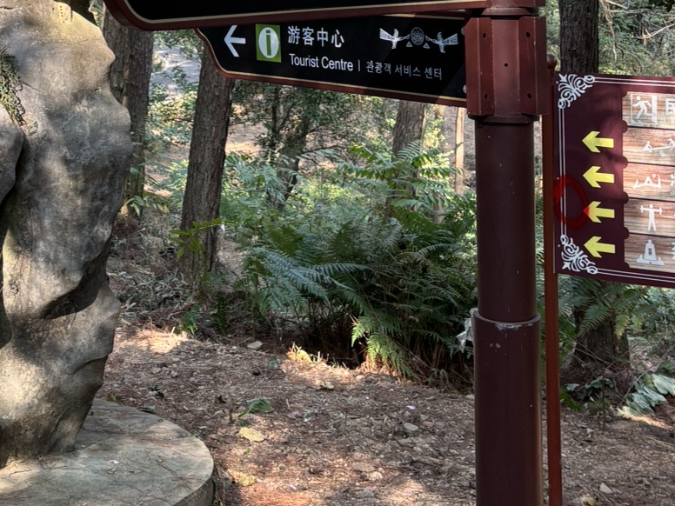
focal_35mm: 67
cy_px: -83
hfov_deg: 28.7
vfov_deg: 20.6
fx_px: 1306
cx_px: 208
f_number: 1.6
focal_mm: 5.96
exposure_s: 1/121
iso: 80
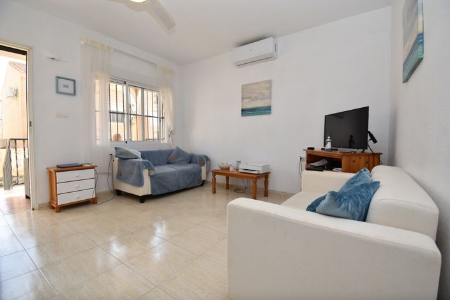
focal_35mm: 15
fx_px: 187
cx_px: 225
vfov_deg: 77.3
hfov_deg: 100.4
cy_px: 150
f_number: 5.6
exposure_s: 1/250
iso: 280
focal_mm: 10
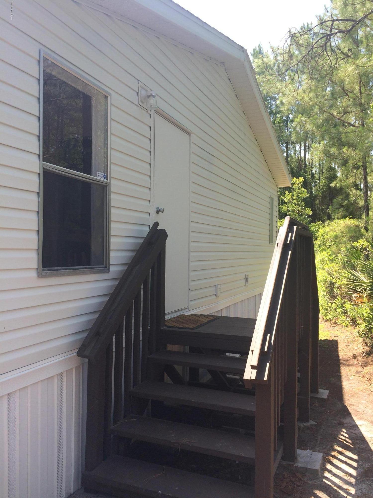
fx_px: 417
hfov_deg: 48.2
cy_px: 249
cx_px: 186
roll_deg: +1.8
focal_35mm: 29
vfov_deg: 61.7
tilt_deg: -2.1
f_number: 2.2
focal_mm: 4.15
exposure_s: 1/456
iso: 32
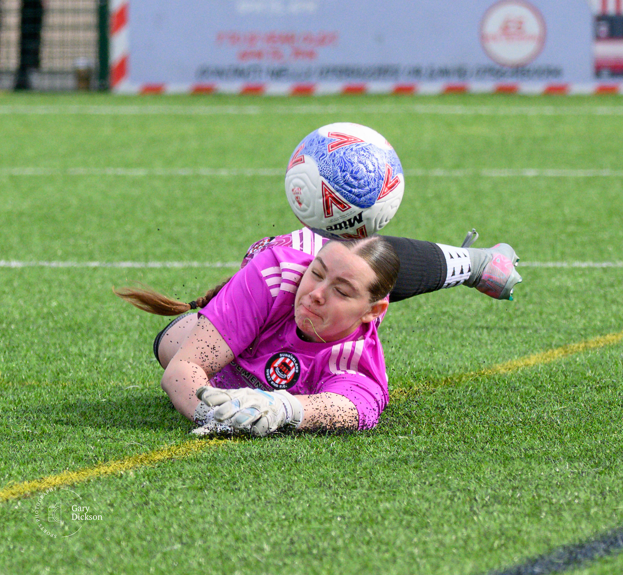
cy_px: -47
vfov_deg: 2.1
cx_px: 433
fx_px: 15472
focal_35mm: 790
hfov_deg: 2.3
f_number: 5
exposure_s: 1/1600
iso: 560
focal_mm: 190
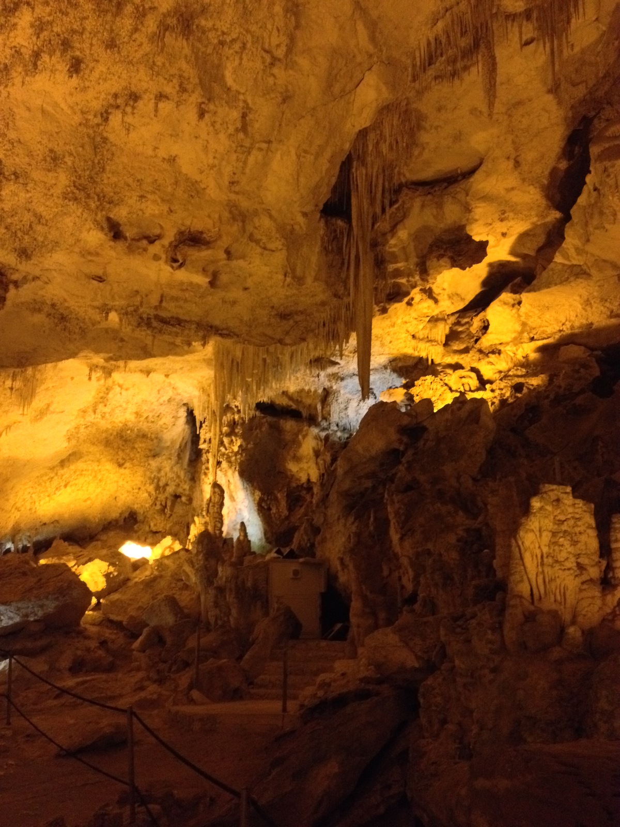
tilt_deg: +11.9
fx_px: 836
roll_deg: +0.4
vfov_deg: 52.6
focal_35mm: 35
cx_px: 310
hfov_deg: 40.7
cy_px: 414
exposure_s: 1/15
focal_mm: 4.28
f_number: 2.4
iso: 800
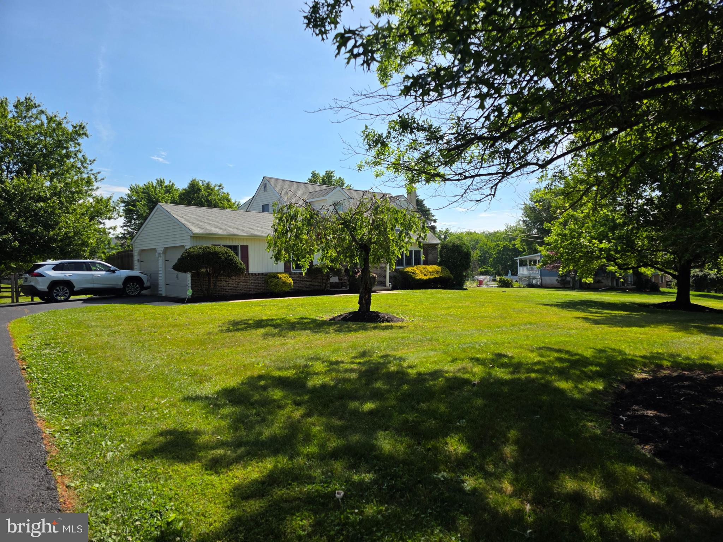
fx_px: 480
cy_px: 271
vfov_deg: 58.9
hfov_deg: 73.9
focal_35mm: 23
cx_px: 362
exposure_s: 1/5608
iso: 80
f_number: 1.7
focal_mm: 6.3
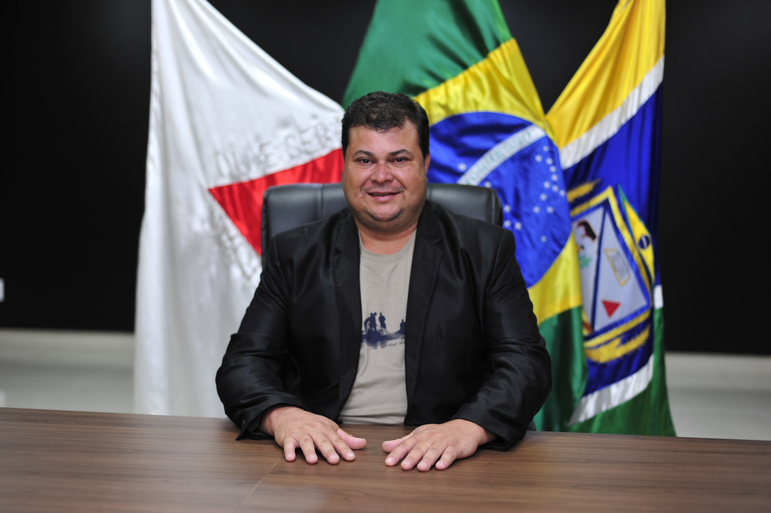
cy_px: 256
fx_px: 1070
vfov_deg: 27.0
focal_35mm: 50
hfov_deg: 39.6
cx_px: 386
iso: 400
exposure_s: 1/80
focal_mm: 50
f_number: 2
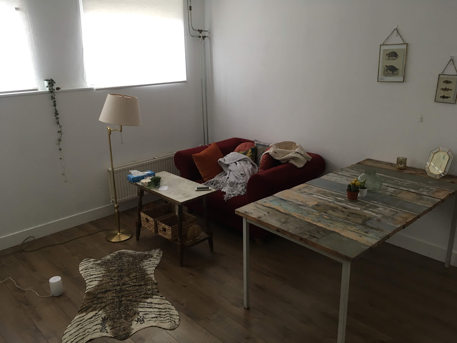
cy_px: 172
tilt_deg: -17.3
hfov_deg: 61.7
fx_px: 383
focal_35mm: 29
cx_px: 228
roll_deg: +2.0
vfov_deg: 48.2
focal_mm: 4.15
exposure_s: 1/33
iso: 80
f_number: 2.2
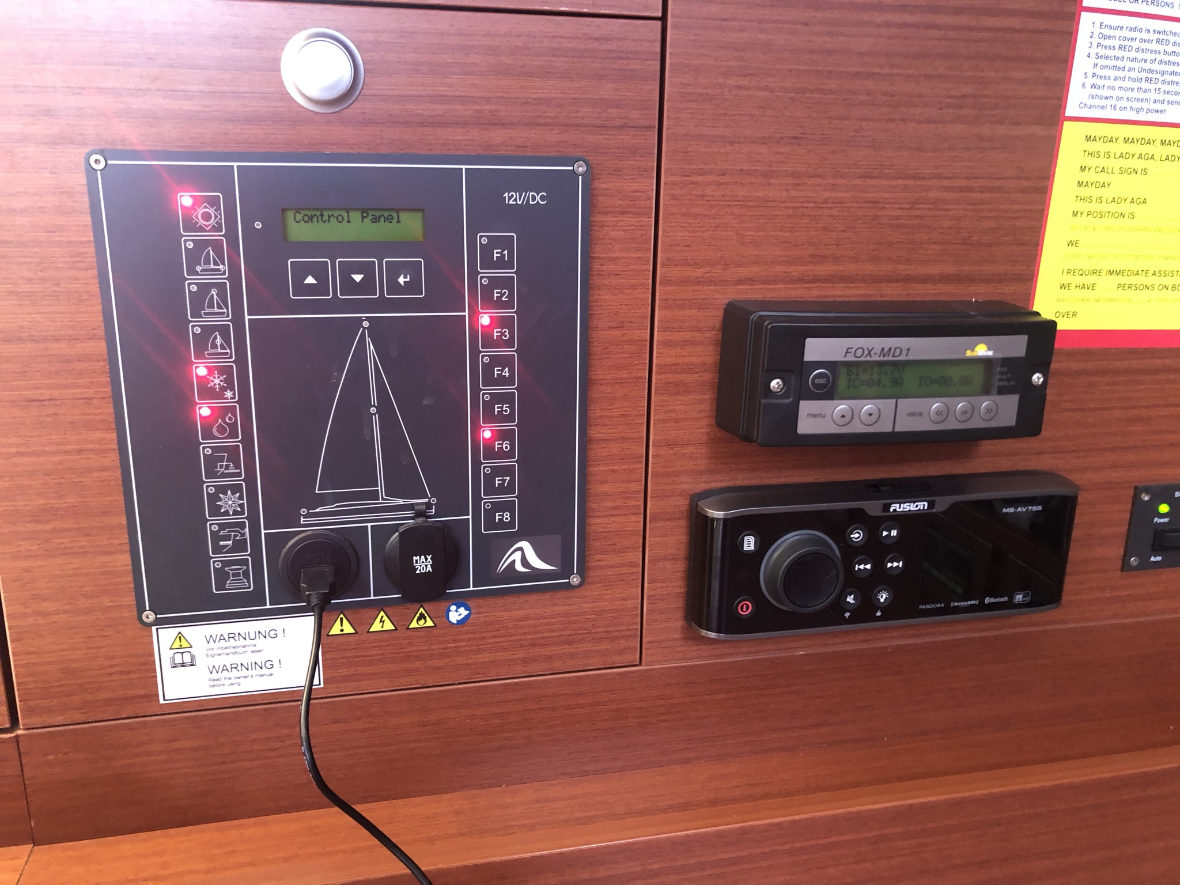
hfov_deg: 63.4
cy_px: 442
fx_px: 954
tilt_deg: -17.0
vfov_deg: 49.7
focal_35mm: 28
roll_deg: +0.1
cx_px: 590
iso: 100
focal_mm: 3.99
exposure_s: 1/6
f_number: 1.8
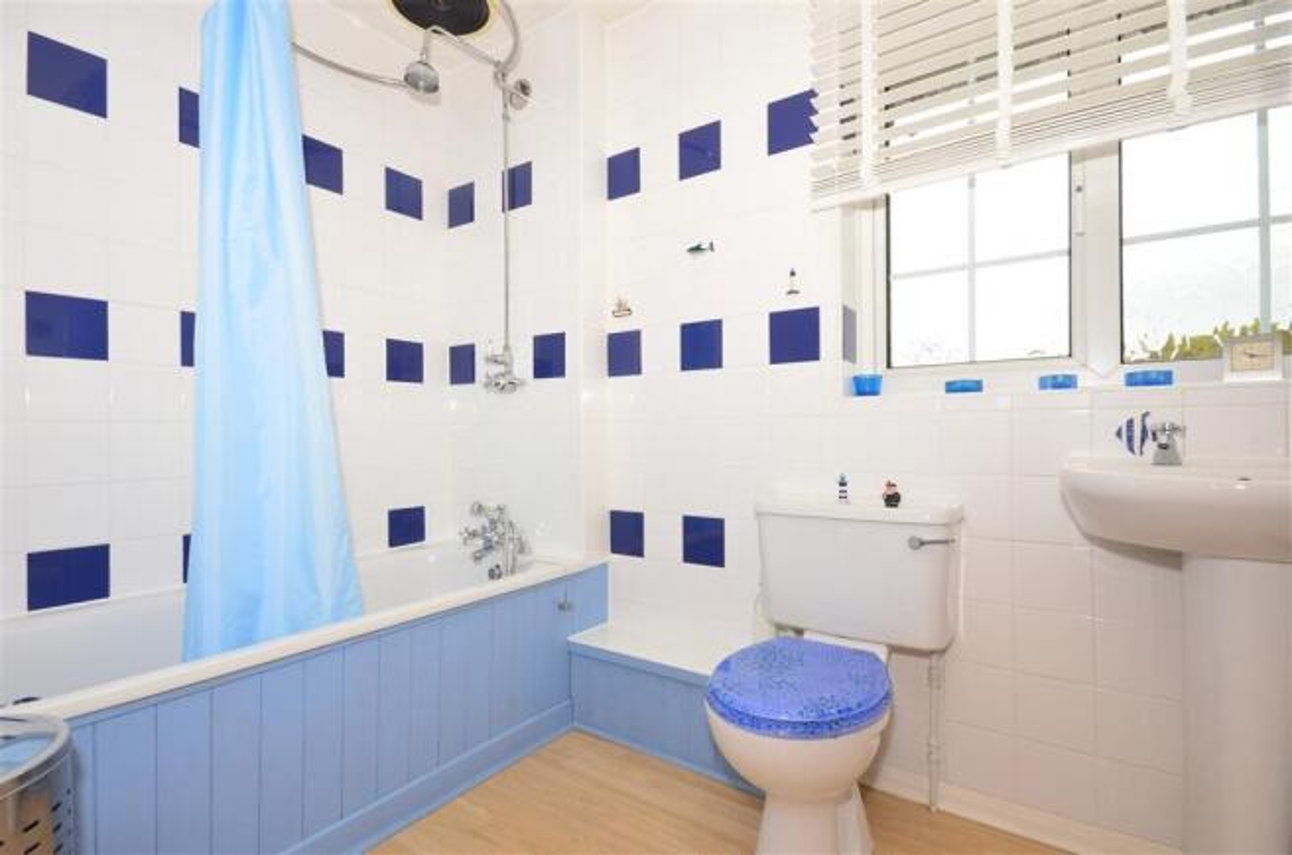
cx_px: 646
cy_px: 428
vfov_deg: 67.1
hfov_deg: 90.1
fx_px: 644
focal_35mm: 18
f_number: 11
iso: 640
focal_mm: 12
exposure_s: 1/50
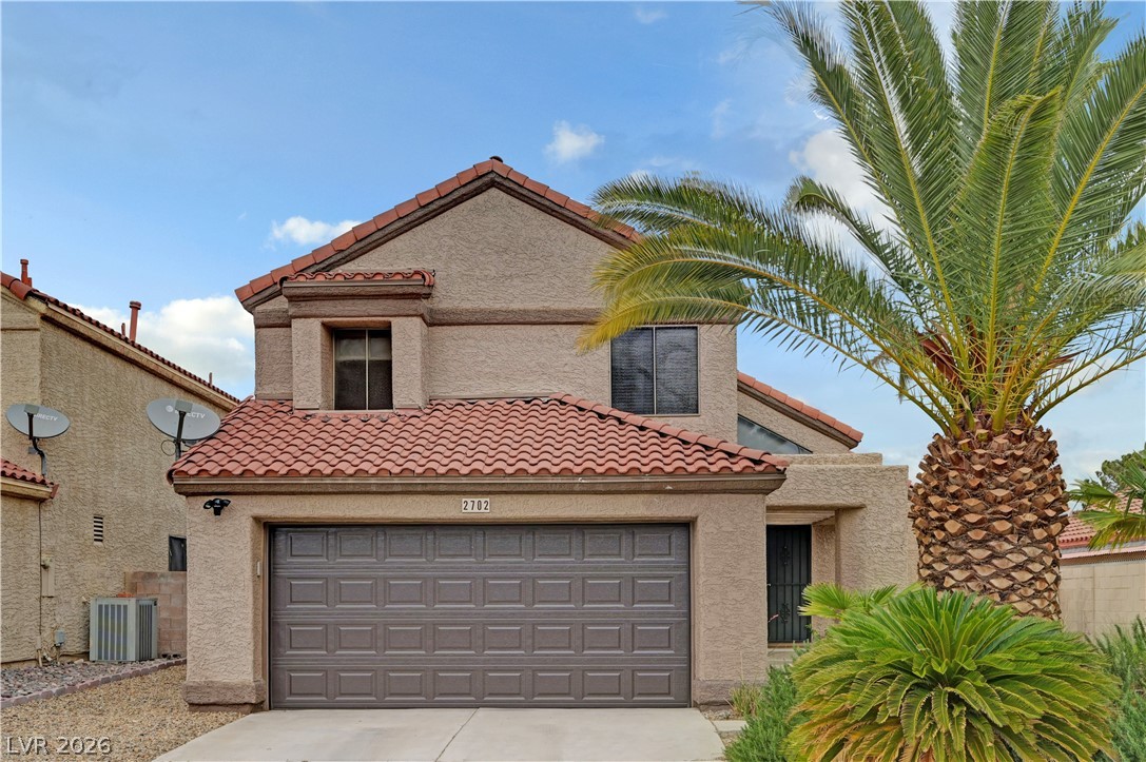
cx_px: 573
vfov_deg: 43.5
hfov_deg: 62.0
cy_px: 381
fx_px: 954
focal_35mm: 30
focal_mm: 30
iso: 640
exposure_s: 1/500
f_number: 9
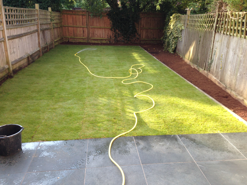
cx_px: 124
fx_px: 235
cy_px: 92
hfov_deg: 55.4
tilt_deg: -21.3
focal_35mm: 33
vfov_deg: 42.9
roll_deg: +0.1
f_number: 2.4
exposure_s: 1/120
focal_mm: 4.12
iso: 50
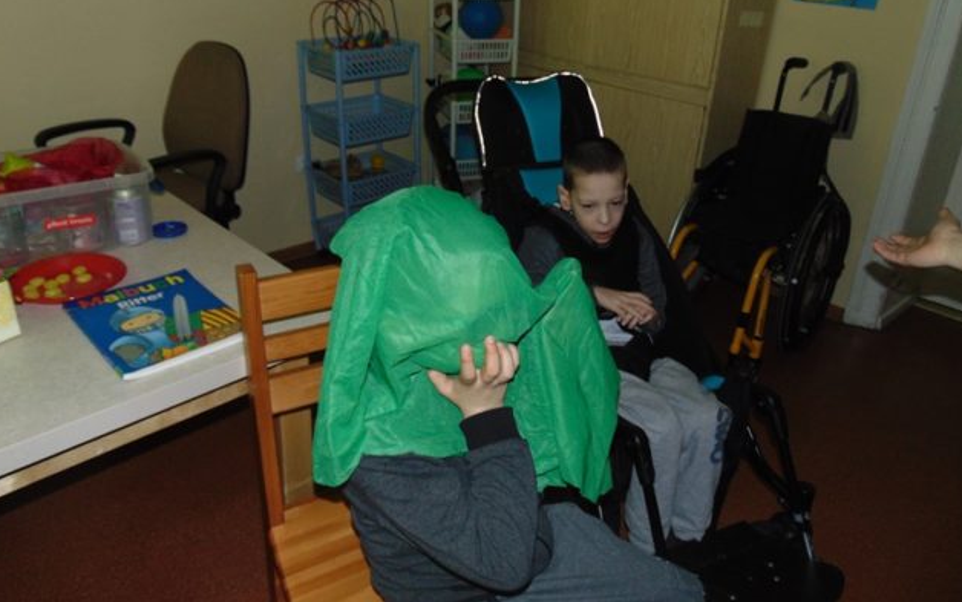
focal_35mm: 27
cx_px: 483
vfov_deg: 45.8
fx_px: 708
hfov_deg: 68.4
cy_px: 236
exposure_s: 1/30
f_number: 3
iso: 200
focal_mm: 4.5
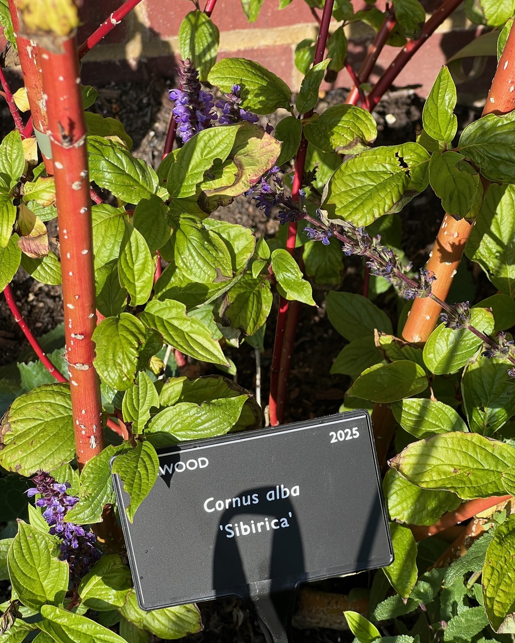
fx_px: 1543
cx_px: 257
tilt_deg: -50.2
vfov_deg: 23.6
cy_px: 316
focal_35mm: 81
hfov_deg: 19.0
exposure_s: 1/233
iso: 32
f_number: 2.8
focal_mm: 9
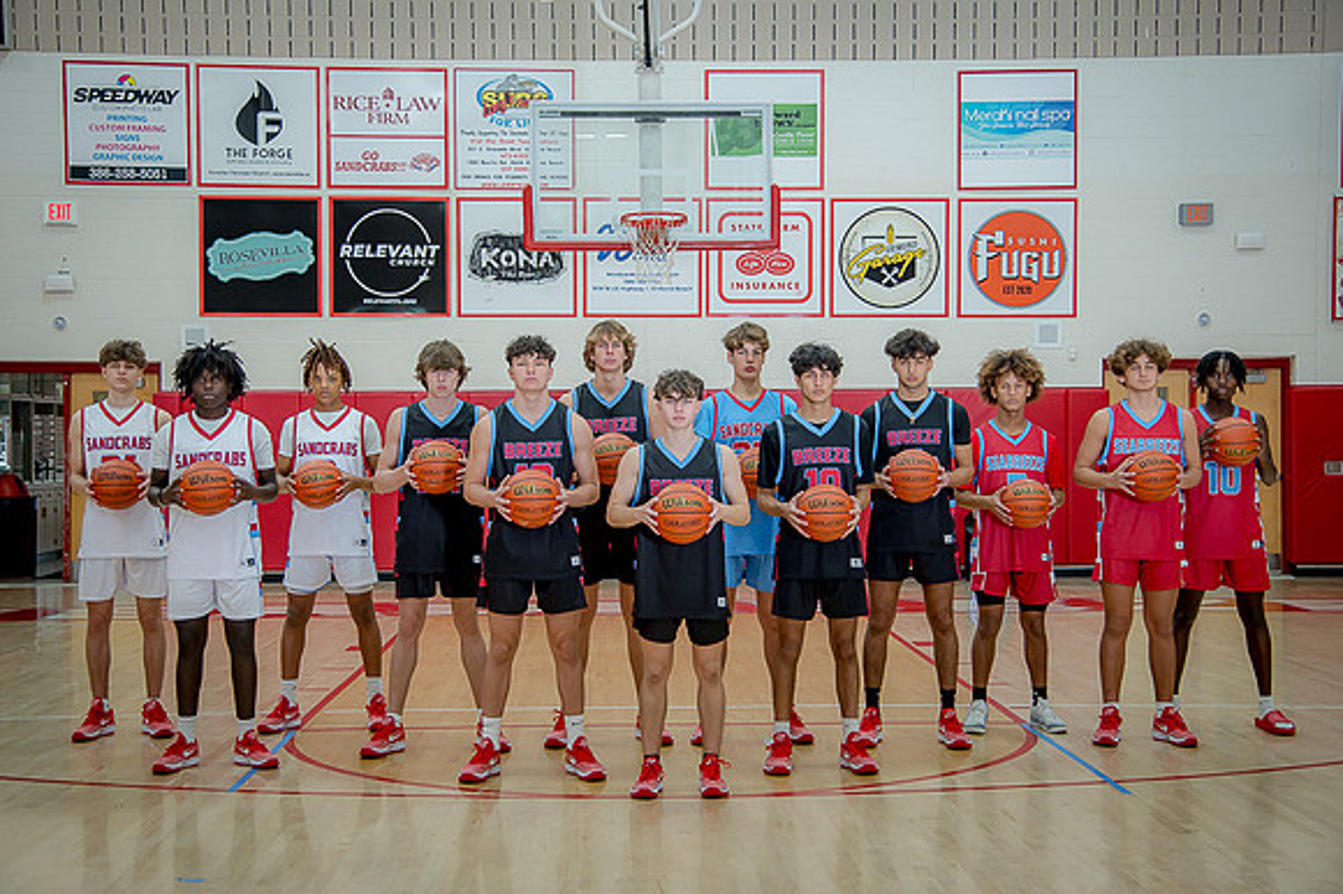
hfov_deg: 40.0
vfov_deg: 27.2
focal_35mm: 49
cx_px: 655
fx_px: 1844
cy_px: 448
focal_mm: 46
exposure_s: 1/250
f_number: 4
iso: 800
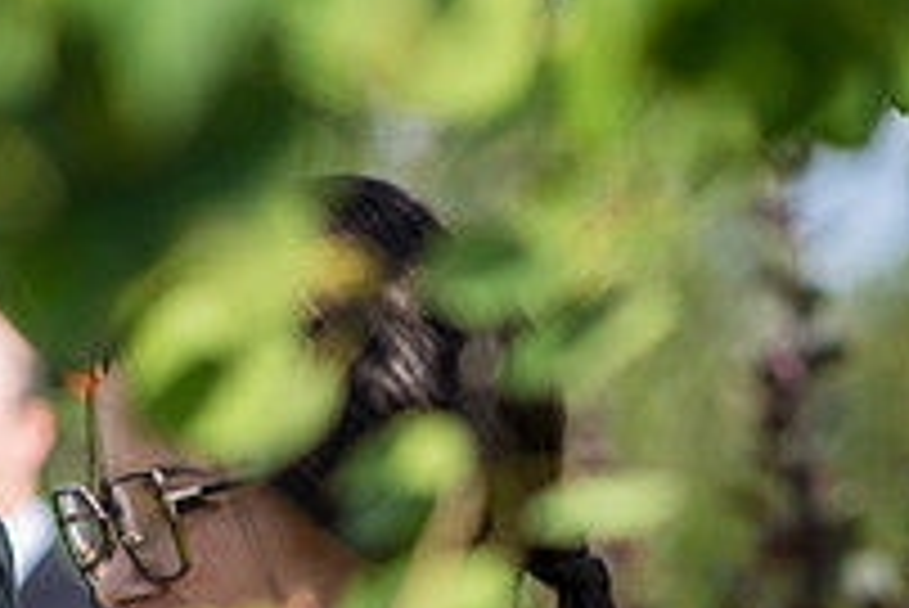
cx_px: -207
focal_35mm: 244
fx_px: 6165
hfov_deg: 8.3
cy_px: 637
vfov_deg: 5.6
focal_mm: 85
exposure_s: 1/3200
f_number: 2.8
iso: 250
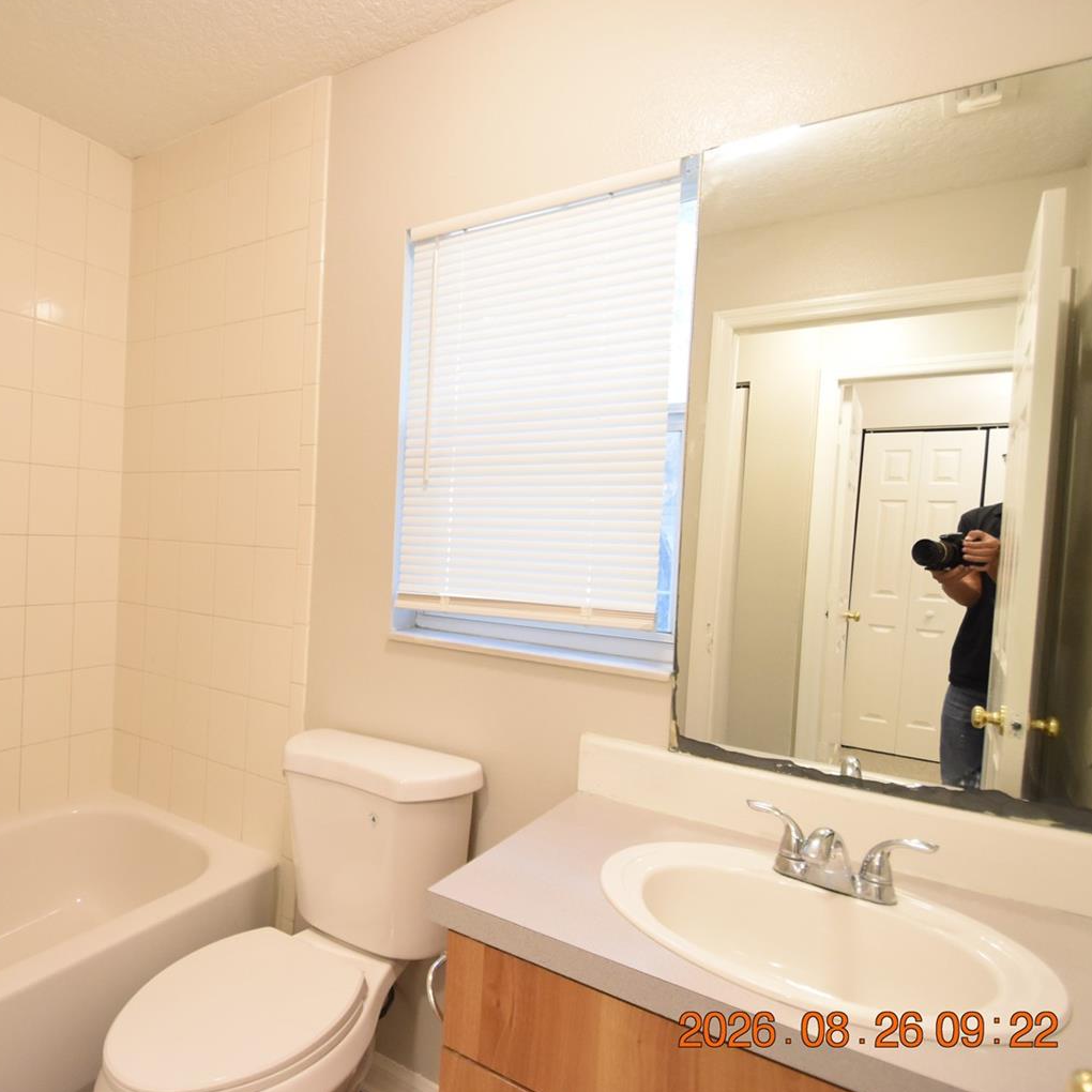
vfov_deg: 74.8
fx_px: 714
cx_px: 363
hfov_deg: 72.6
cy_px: 545
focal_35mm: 20
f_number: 3.5
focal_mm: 10
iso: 1800
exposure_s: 1/60
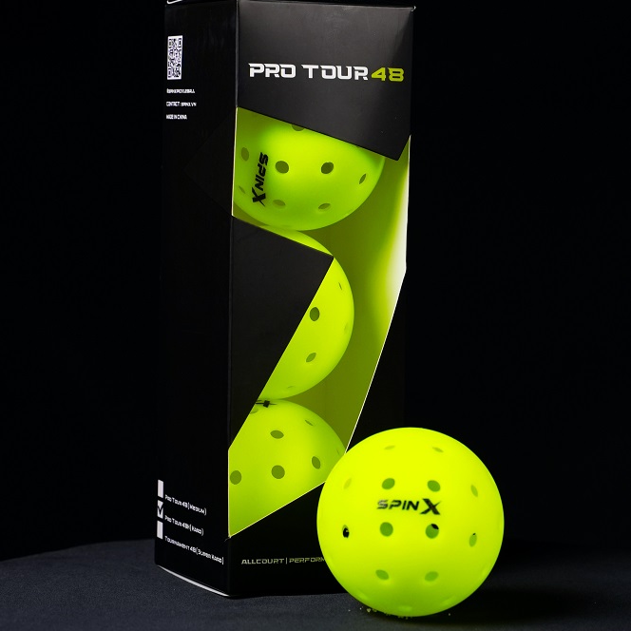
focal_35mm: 119
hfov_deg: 14.7
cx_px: 316
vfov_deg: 14.6
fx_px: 2454
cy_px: 247
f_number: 5
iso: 640
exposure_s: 1/125
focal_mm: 62
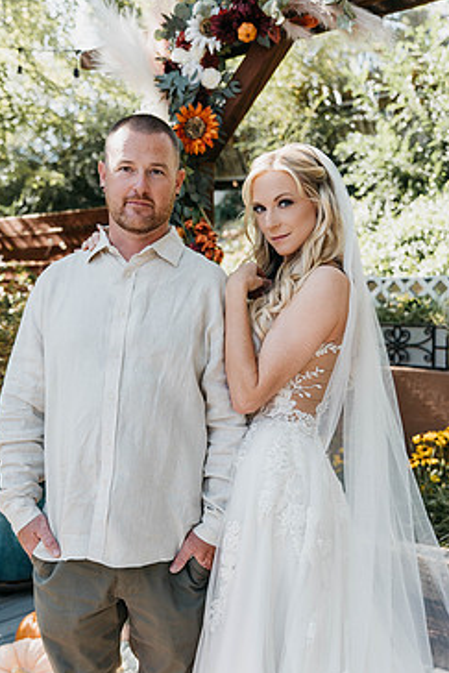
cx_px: 179
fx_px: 785
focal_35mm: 42
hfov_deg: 31.8
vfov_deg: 46.3
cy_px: 373
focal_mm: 34
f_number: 2.8
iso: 160
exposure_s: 1/400
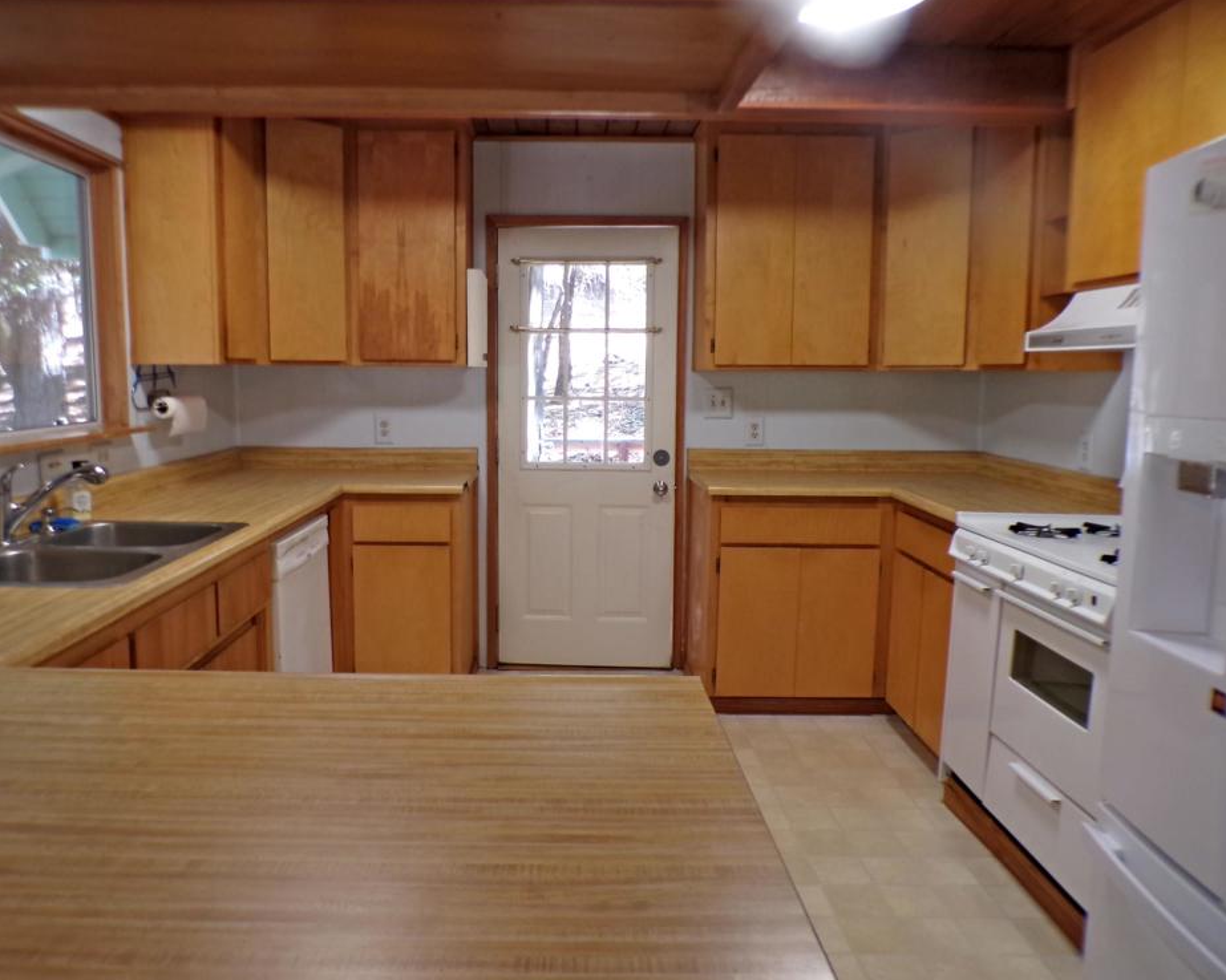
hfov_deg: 66.0
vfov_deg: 54.9
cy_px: 481
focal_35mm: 26
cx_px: 572
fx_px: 943
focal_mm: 4.3
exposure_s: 1/34
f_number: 3
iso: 200
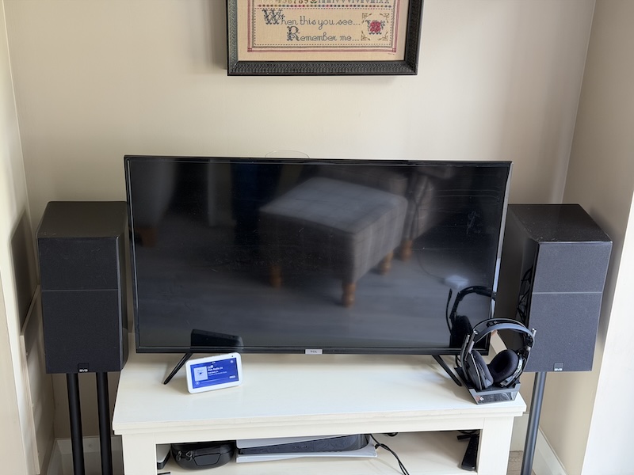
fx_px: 879
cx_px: 317
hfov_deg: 39.7
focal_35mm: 48
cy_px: 238
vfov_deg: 30.3
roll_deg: -2.4
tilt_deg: -24.3
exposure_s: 1/60
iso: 200
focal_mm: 6.76
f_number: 1.78
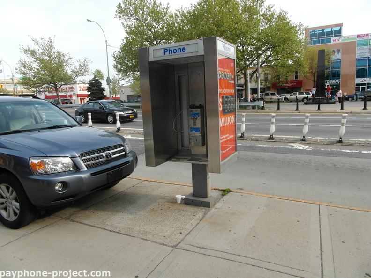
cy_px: 139
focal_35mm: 23
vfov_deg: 58.9
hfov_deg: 73.9
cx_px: 186
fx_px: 247
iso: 100
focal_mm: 4.1
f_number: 4
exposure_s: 1/350
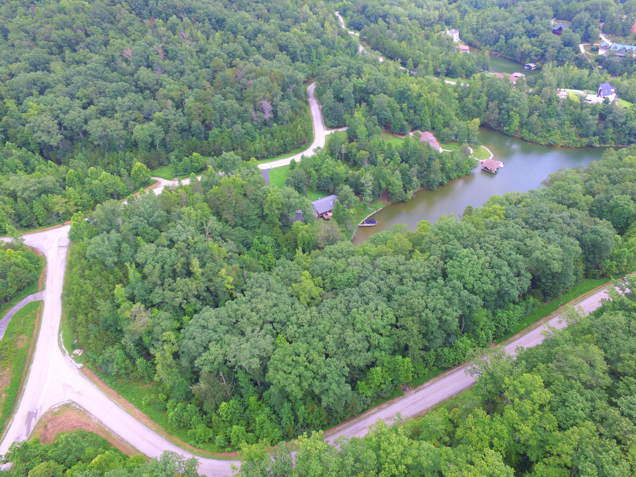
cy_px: 238
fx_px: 367
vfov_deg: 66.0
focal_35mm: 20
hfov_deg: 81.7
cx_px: 318
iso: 100
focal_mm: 3.61
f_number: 2.8
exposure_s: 1/227
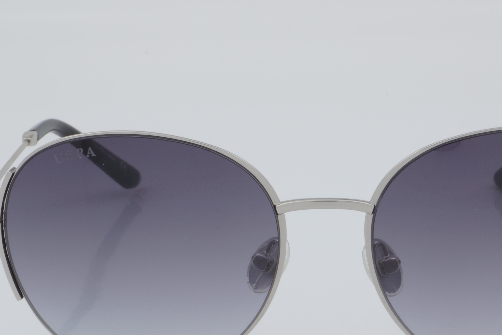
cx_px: 324
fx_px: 1683
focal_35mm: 121
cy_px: 240
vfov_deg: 11.3
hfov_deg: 16.9
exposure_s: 1/4
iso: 100
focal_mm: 55
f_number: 32
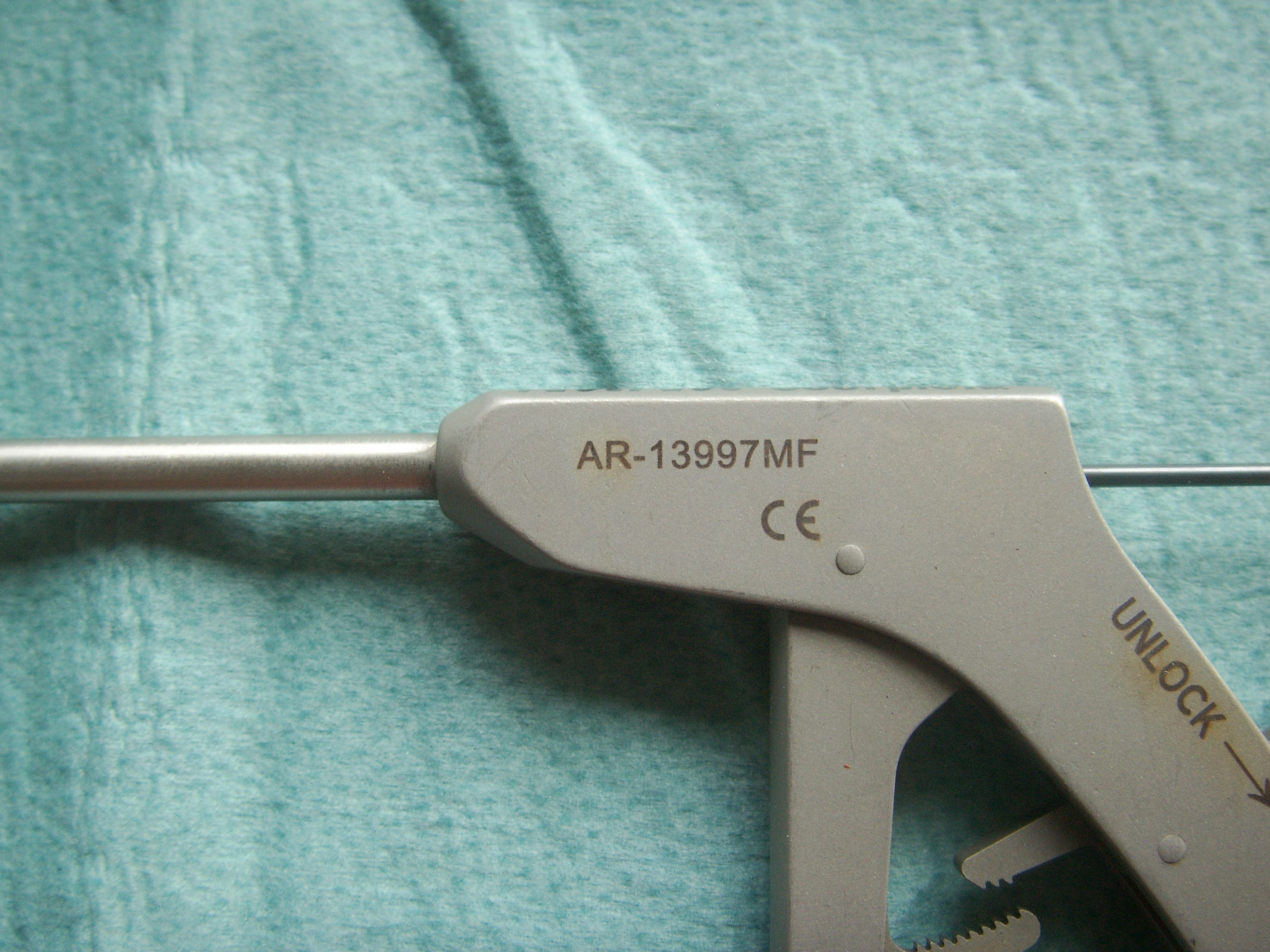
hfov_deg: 50.1
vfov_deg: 38.7
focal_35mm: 37
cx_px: 635
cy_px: 476
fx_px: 1357
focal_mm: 7.7
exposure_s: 1/40
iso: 64
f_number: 3.5
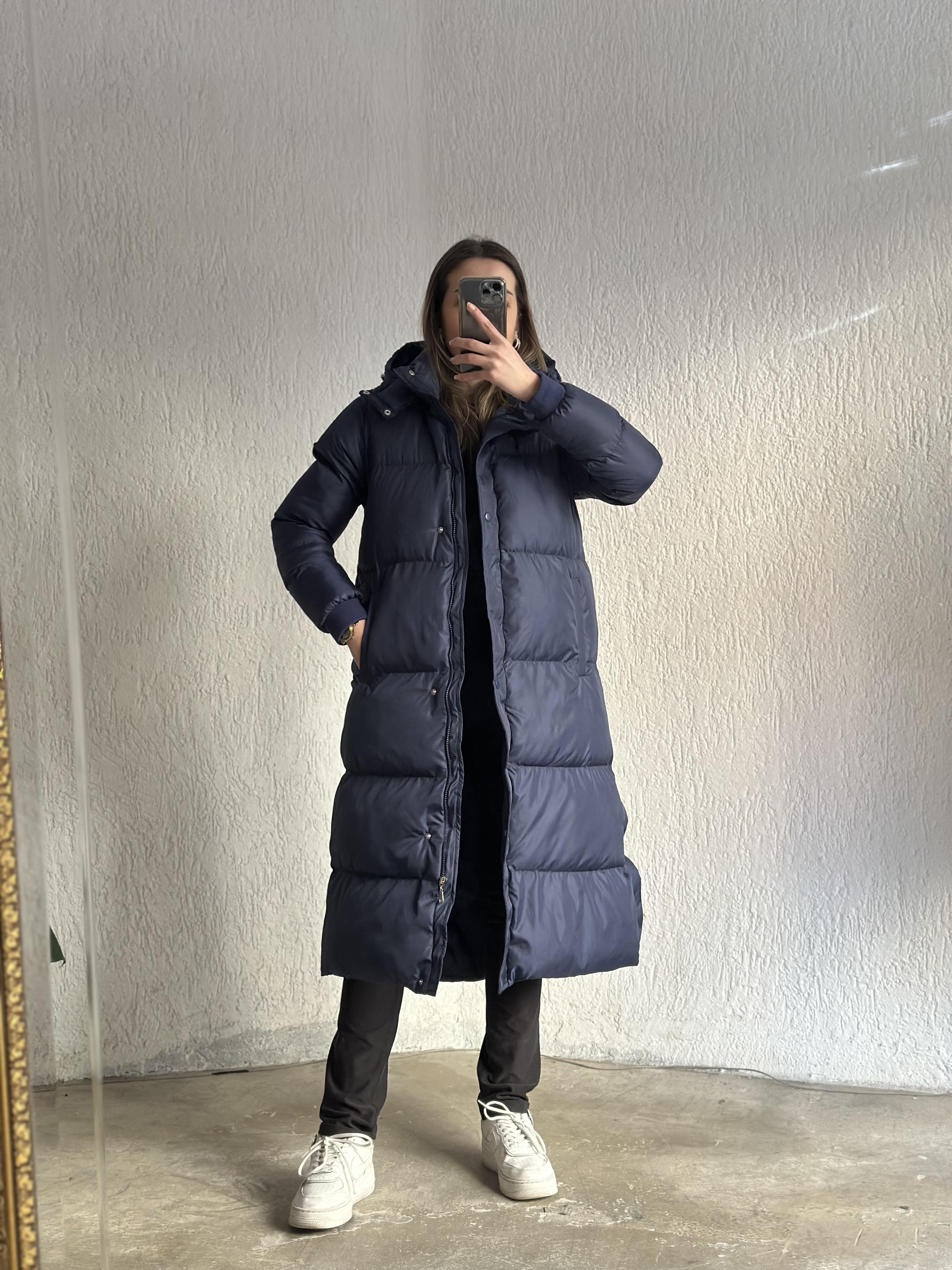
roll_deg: -0.6
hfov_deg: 30.3
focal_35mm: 48
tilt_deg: -21.0
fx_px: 1760
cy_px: 635
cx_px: 476
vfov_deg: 39.7
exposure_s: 1/60
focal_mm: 6.86
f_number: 1.78
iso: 200
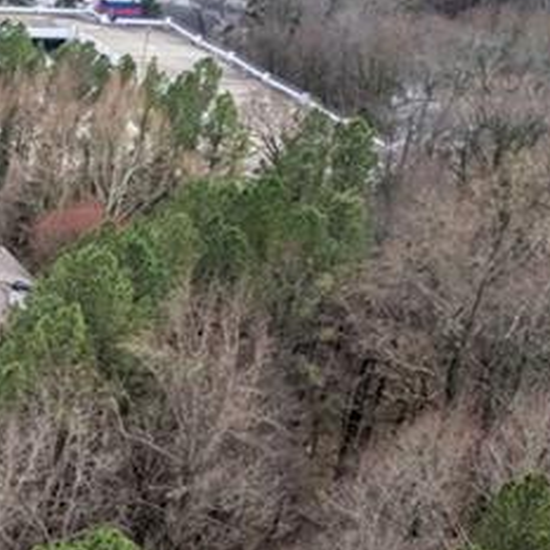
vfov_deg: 21.1
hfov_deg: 16.6
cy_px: 289
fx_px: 1474
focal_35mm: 82
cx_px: -510
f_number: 2.8
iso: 150
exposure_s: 1/1000
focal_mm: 8.38
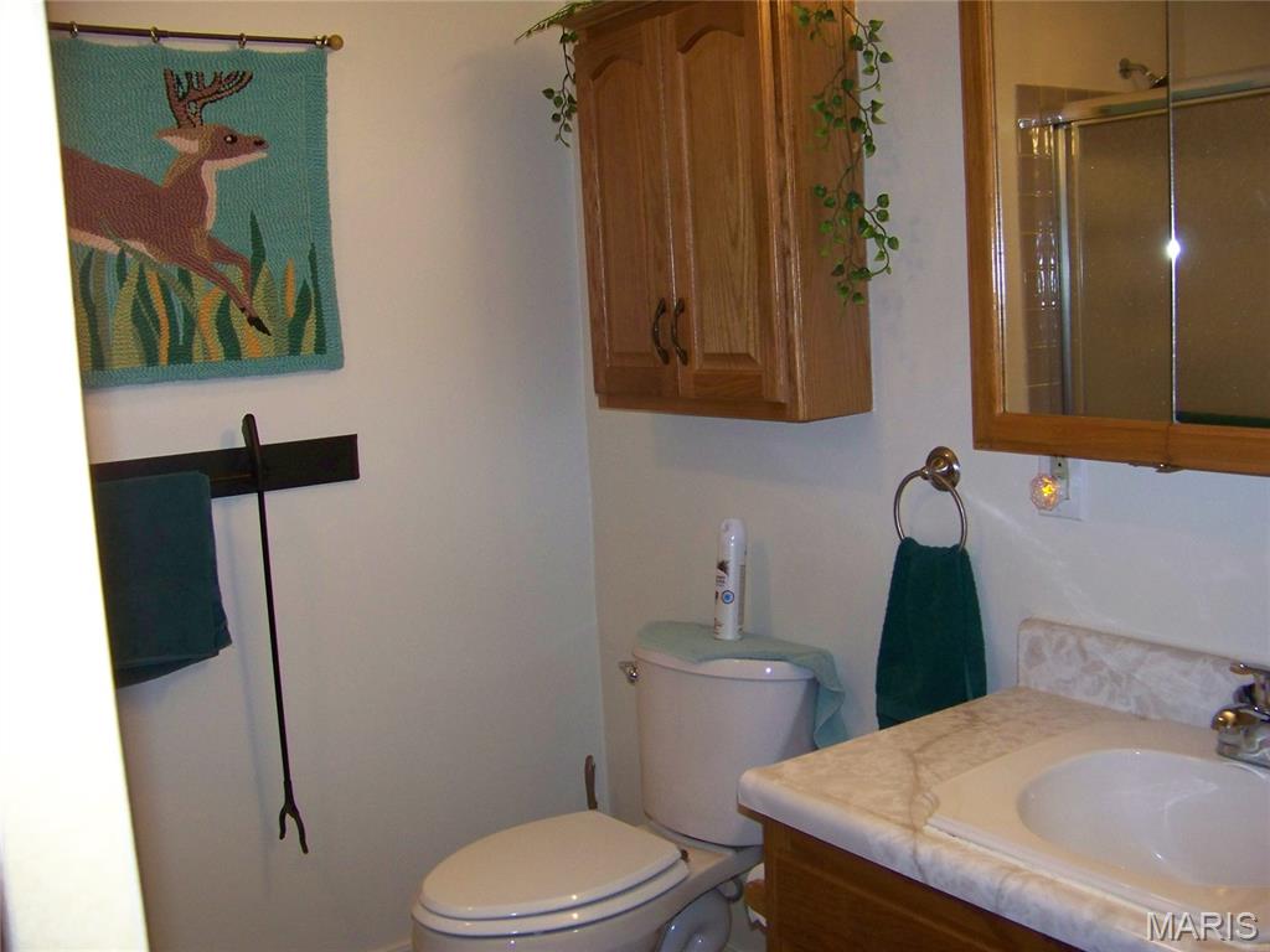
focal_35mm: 36
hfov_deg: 51.4
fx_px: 1321
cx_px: 635
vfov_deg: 39.7
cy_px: 476
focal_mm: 5.85
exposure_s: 1/30
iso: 200
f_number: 2.8
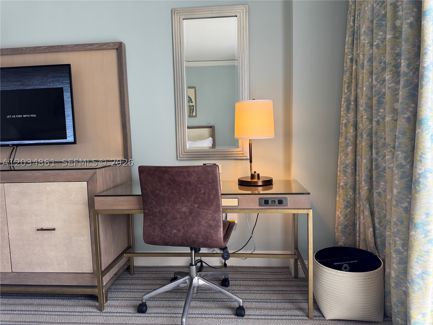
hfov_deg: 71.6
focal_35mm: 24
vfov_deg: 56.8
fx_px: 300
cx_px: 216
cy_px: 162
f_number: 1.78
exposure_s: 1/120
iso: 160
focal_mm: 6.76
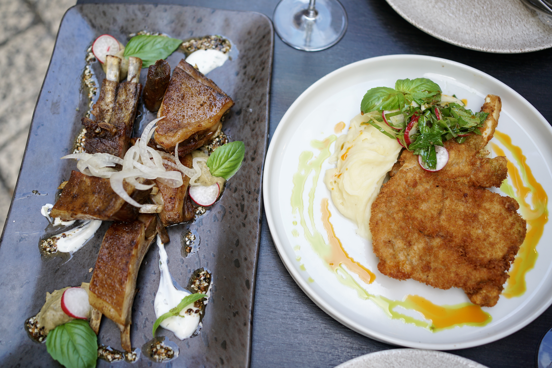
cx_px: 276
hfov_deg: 54.4
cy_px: 184
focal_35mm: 35
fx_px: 537
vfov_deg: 37.9
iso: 200
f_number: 2.8
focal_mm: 35
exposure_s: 1/80
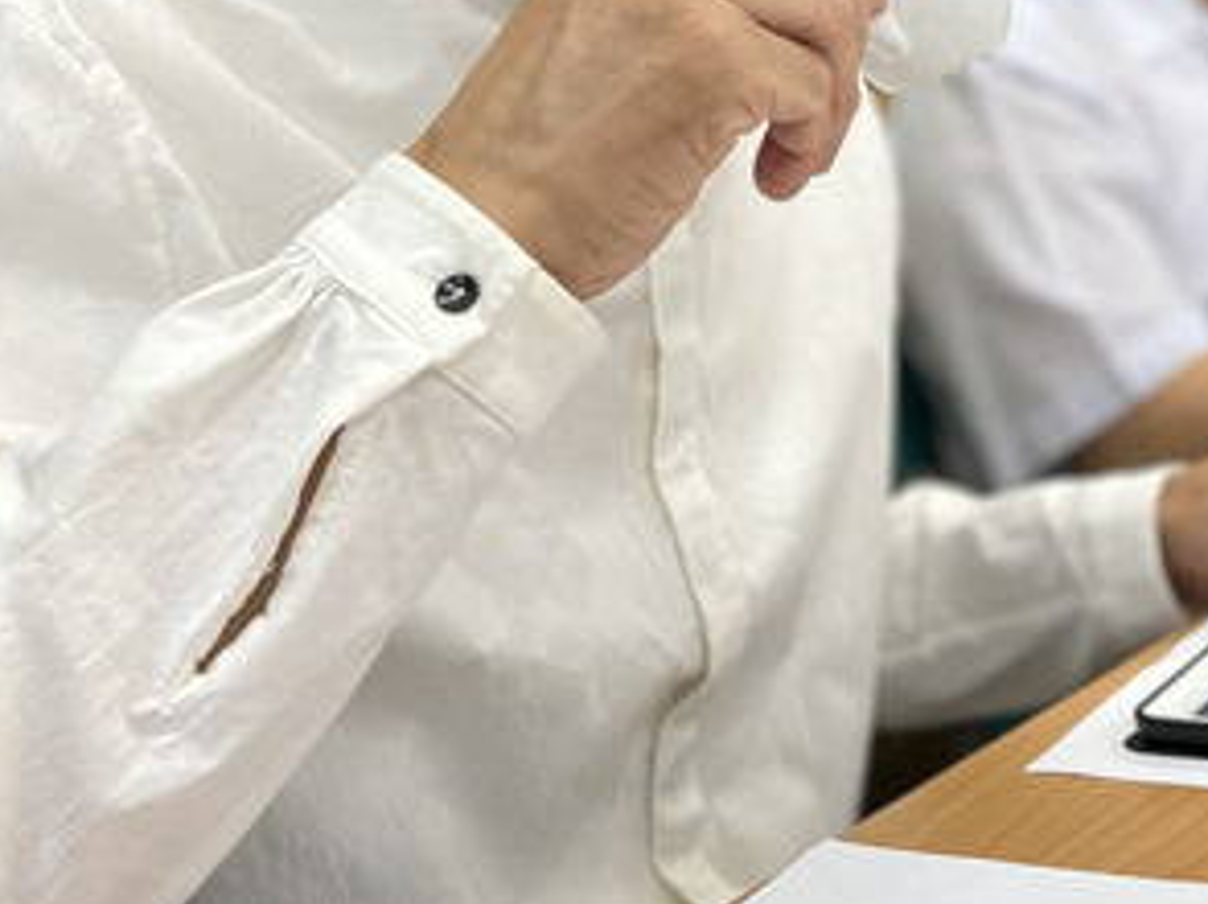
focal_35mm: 62
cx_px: 867
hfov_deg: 30.8
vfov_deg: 23.2
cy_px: 166
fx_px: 2162
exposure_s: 1/120
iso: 80
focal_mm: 5.7
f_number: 1.5
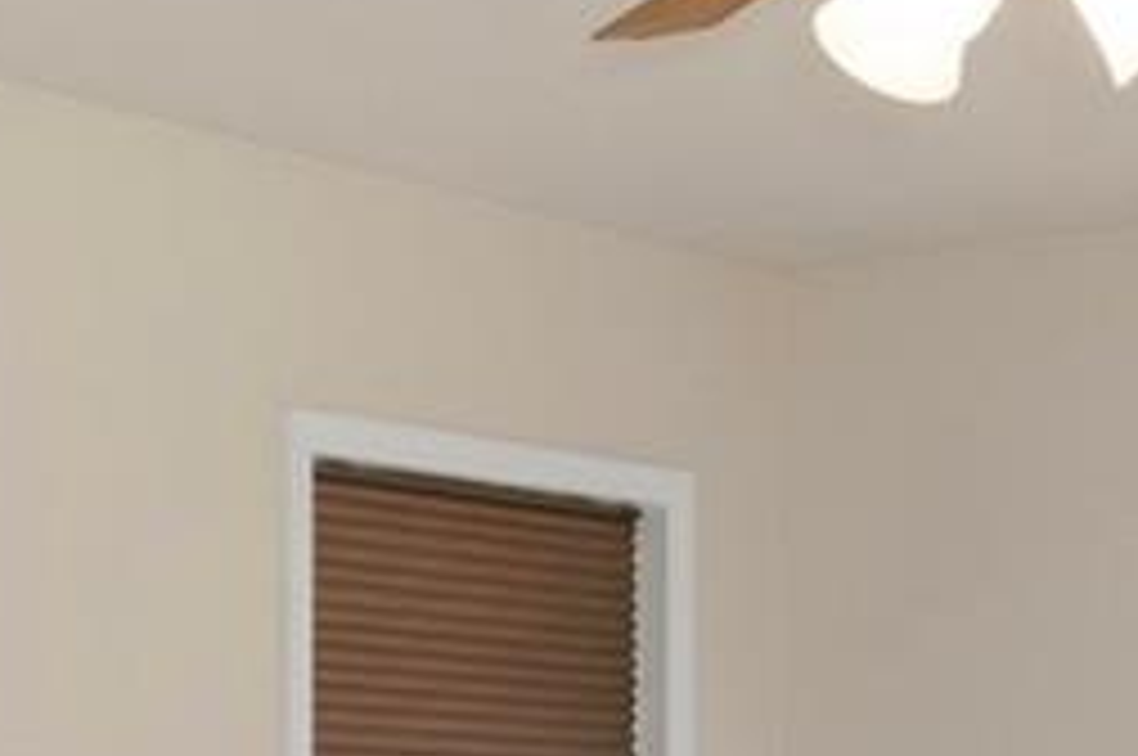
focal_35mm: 114
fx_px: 3599
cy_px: 1179
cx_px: 436
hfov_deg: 17.9
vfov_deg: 11.4
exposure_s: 1.6
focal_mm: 12
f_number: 8
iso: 320
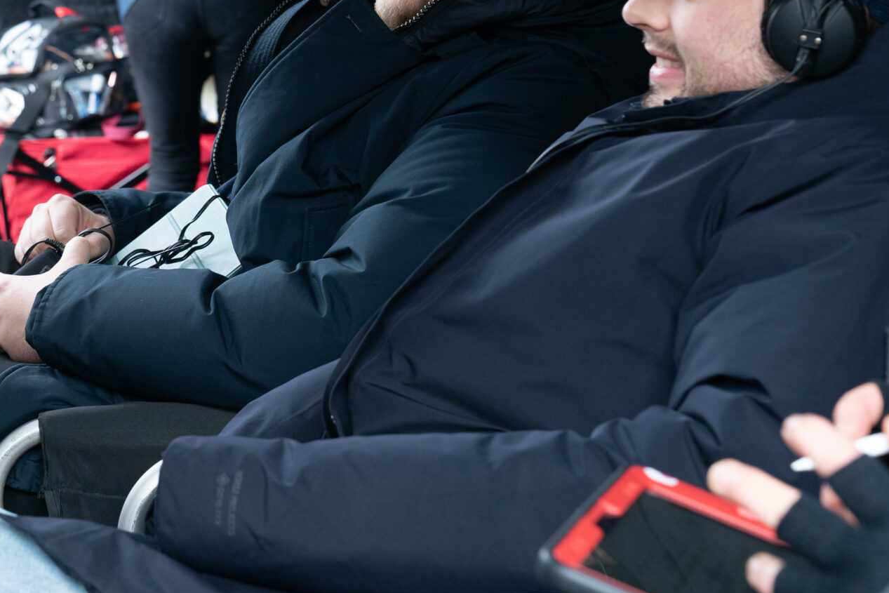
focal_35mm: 97
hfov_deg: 20.7
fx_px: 2395
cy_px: 133
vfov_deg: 14.0
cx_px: 146
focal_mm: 48
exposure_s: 1/160
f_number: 5
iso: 800
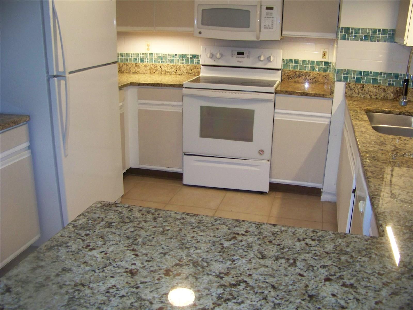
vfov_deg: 39.7
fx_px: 430
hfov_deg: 51.4
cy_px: 155
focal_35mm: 36
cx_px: 206
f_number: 2.8
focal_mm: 5.85
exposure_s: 1/30
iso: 200
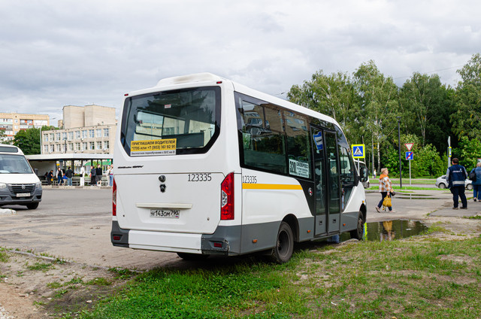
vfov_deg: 36.7
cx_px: 240
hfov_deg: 53.2
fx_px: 480
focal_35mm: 36
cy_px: 160
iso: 1000
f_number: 11
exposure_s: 1/800
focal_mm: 24
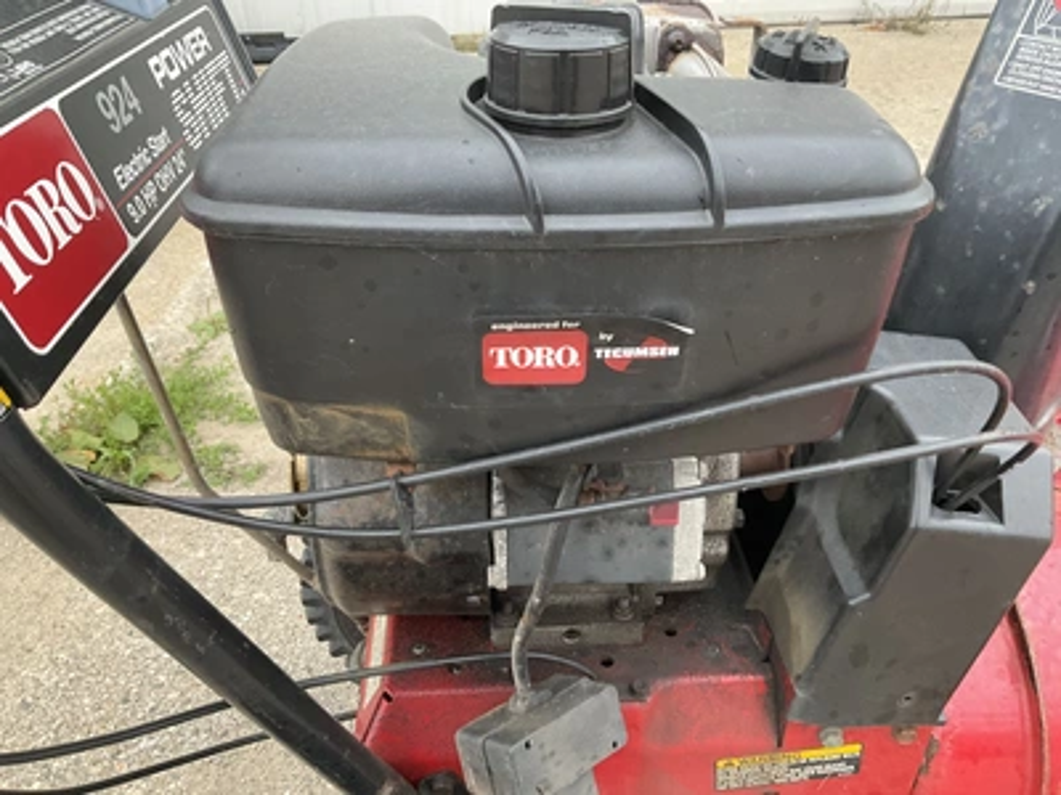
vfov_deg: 48.2
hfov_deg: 61.7
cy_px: 398
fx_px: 889
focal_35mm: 29
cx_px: 530
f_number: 1.8
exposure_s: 1/60
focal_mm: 3
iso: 80
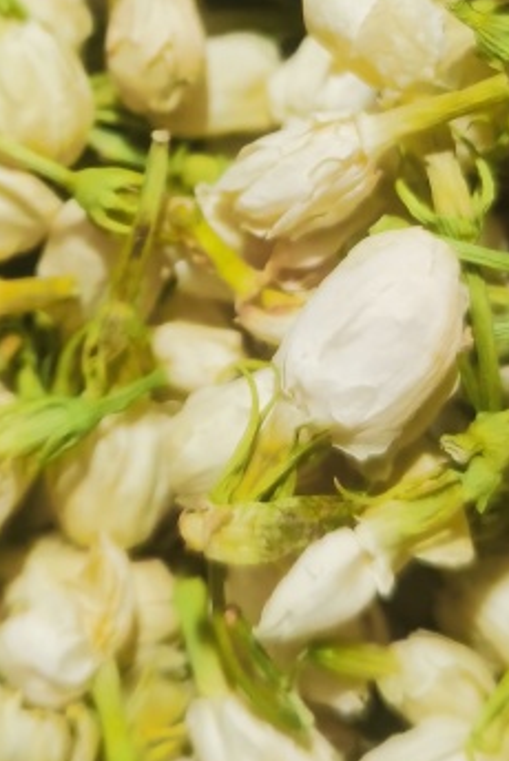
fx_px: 1841
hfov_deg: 15.7
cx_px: 208
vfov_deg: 22.9
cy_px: 116
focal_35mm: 87
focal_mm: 5.58
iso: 320
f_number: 1.8
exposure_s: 1/50
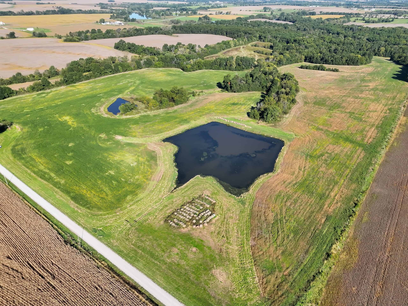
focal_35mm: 24
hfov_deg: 71.6
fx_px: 283
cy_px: 153
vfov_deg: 56.8
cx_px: 204
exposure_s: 1/3200
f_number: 1.7
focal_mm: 6.72
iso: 170
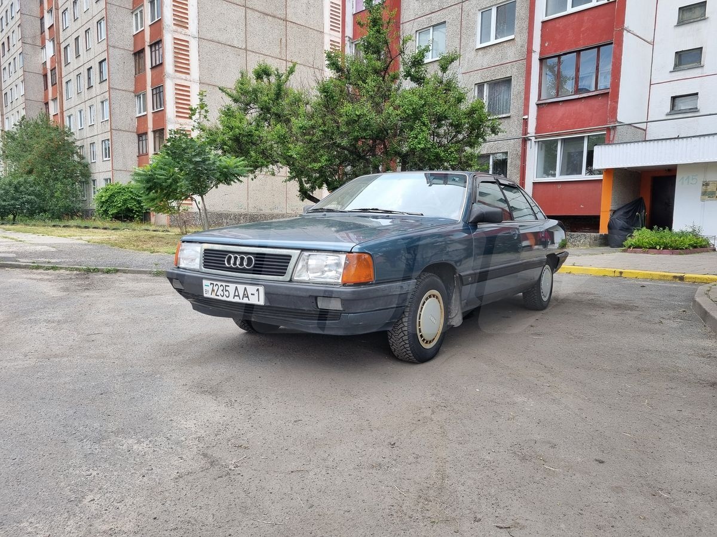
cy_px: 268
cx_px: 358
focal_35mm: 26
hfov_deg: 67.3
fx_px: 539
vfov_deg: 53.1
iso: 50
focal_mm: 5.4
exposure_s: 1/470
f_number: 1.8
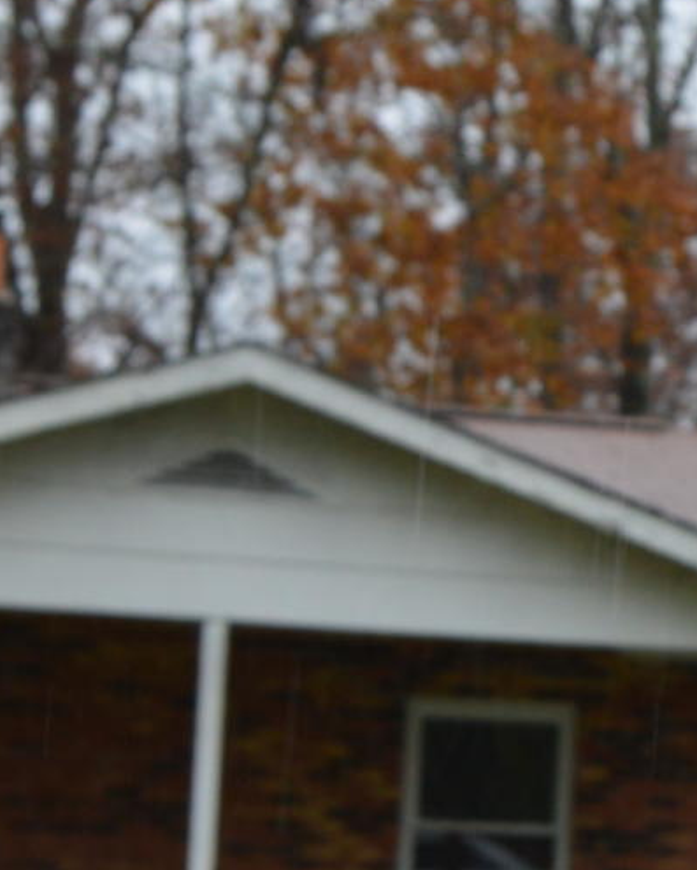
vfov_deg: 12.6
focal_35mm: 153
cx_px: 792
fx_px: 3944
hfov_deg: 10.0
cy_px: 516
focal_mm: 18
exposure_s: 1/125
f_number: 5.6
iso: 280
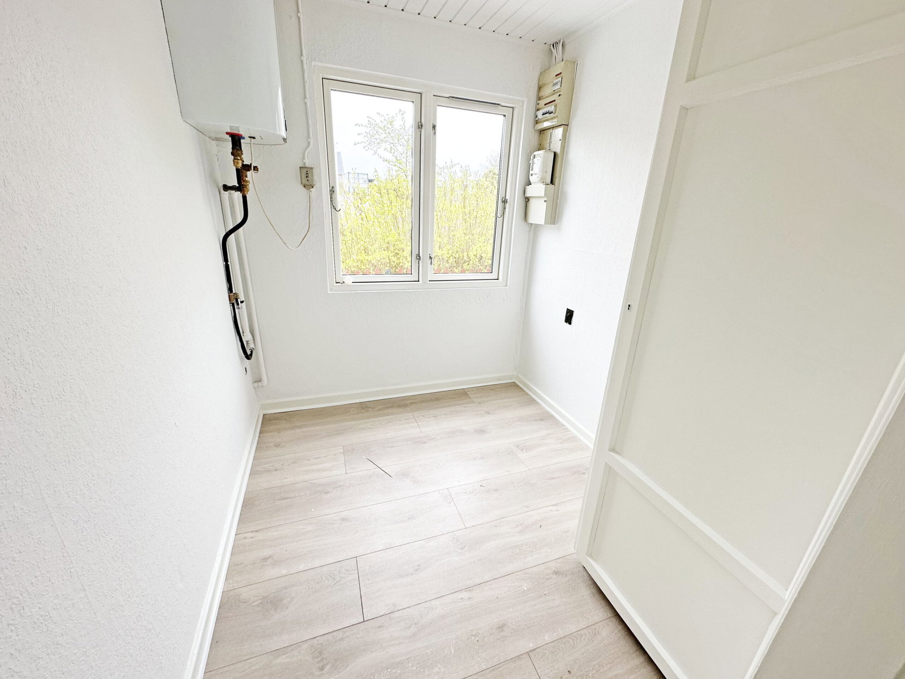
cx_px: 452
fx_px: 366
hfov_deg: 102.1
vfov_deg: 85.7
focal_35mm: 14
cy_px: 340
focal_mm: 2.22
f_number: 2.2
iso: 64
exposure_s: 1/99
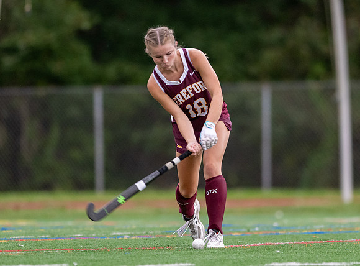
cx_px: 187
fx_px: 6915
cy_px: 147
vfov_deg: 2.2
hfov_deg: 3.0
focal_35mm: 669
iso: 1250
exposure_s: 1/1000
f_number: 2.8
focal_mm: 300
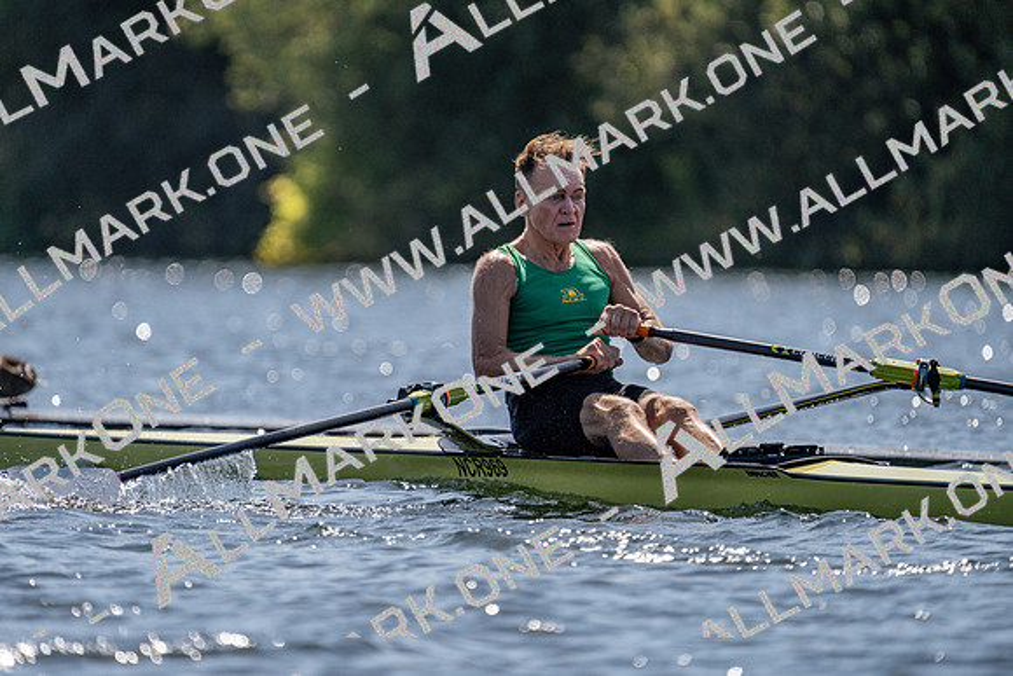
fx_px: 16886
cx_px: 506
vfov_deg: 2.3
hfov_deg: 3.4
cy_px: 338
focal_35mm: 600
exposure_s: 1/2000
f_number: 6.3
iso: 250
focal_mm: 600
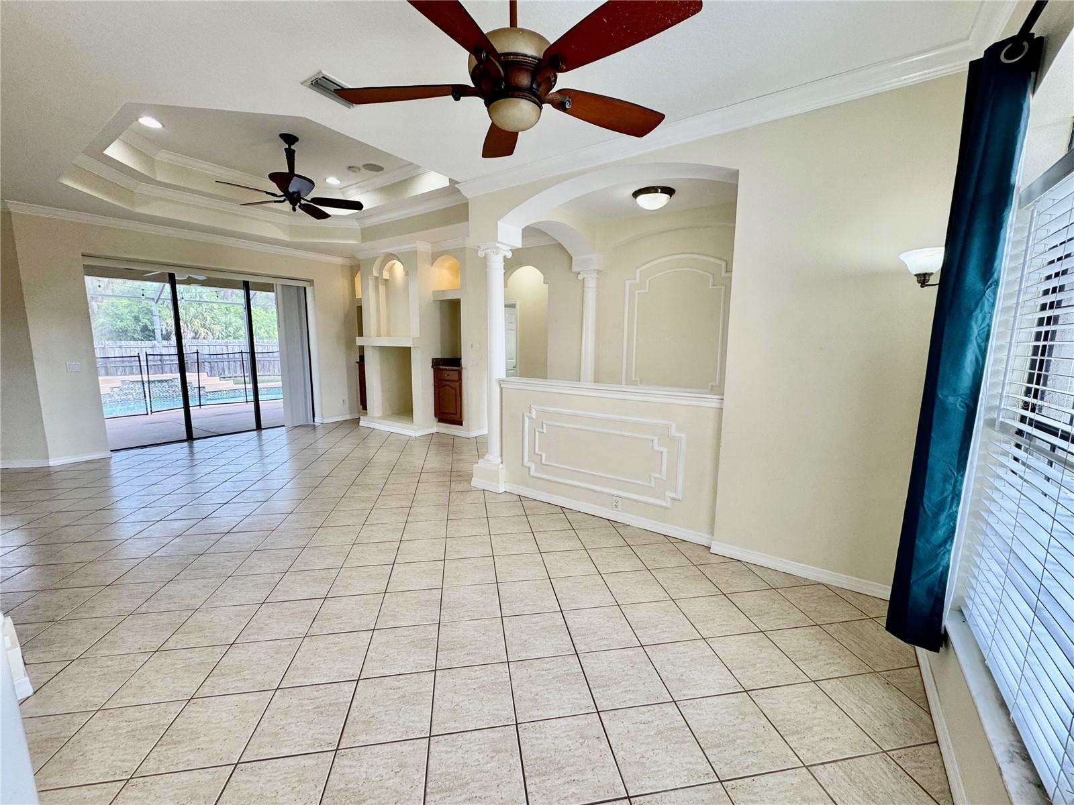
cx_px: 537
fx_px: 434
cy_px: 402
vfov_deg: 85.7
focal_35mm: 14
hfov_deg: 102.1
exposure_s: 1/120
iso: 80
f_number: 2.2
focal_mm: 2.22
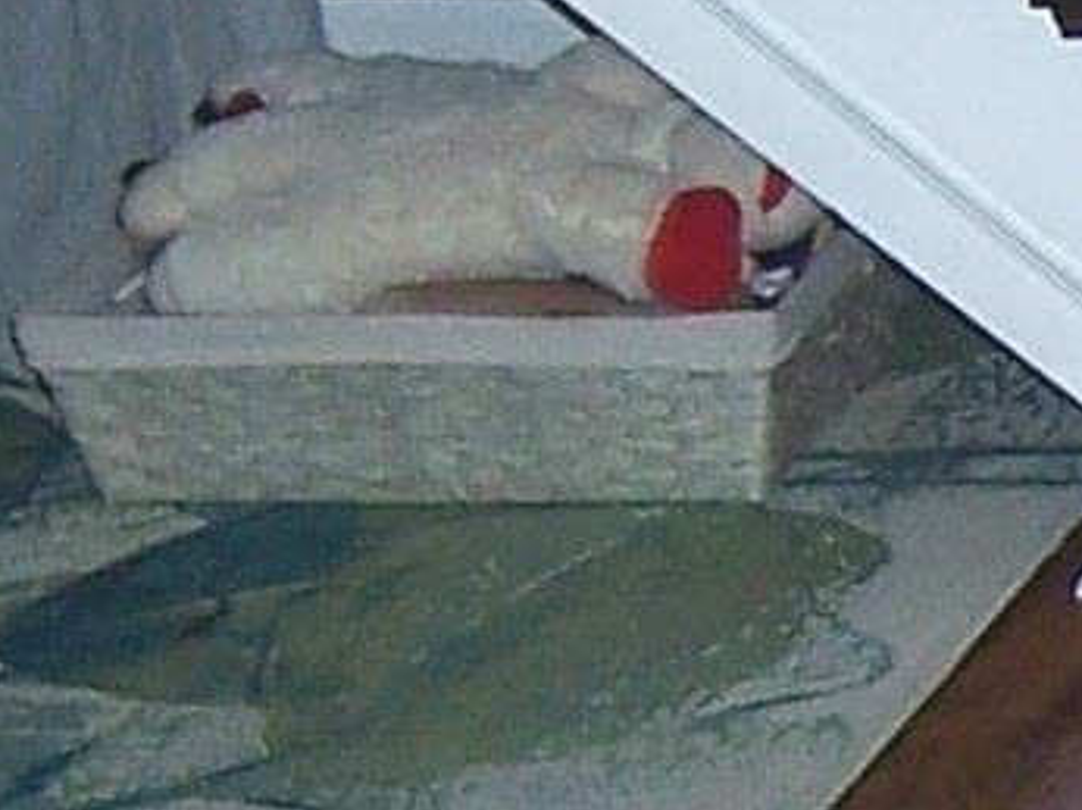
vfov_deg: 6.7
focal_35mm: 220
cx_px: 1817
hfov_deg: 8.7
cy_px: 713
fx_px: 6872
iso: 80
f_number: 2.8
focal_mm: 5.5
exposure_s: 1/60
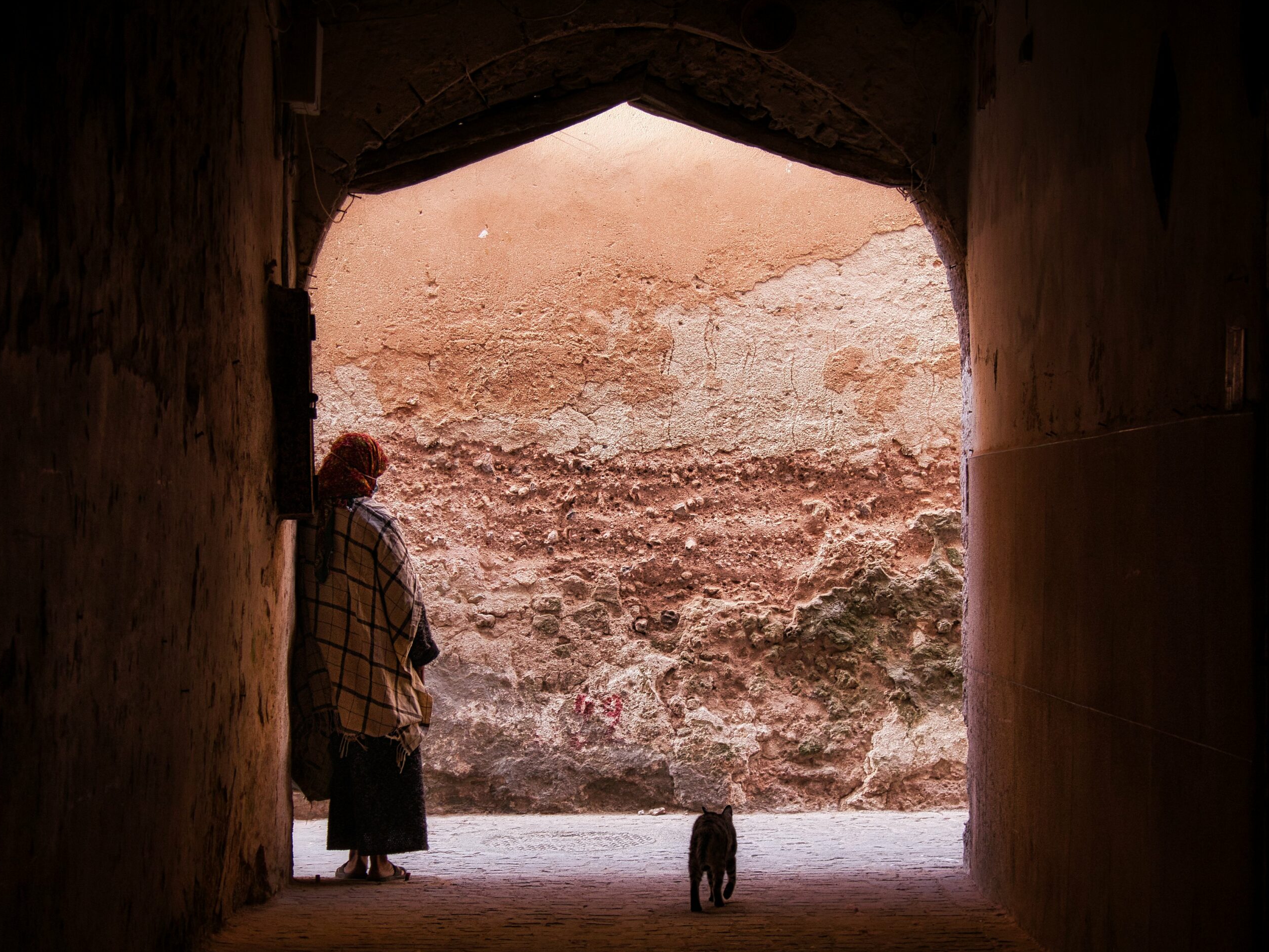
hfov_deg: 24.1
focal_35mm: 81
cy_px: 471
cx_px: 629
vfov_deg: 18.2
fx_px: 2970
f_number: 4.7
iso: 400
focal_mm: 40
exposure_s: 1/80
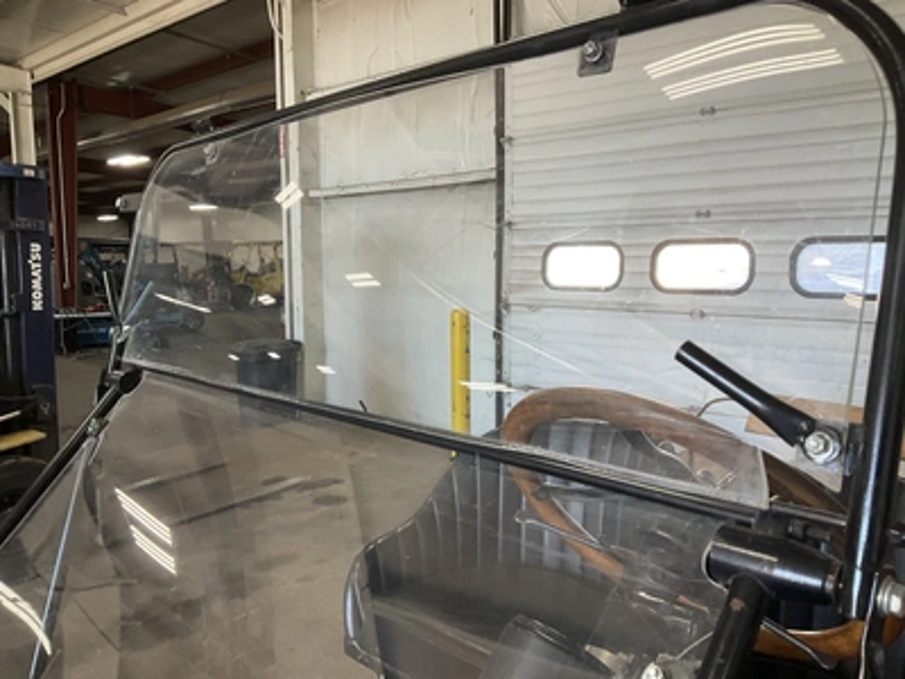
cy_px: 340
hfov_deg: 61.7
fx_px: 758
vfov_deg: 48.2
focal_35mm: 29
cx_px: 452
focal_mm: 3
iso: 64
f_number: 1.8
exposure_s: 1/120
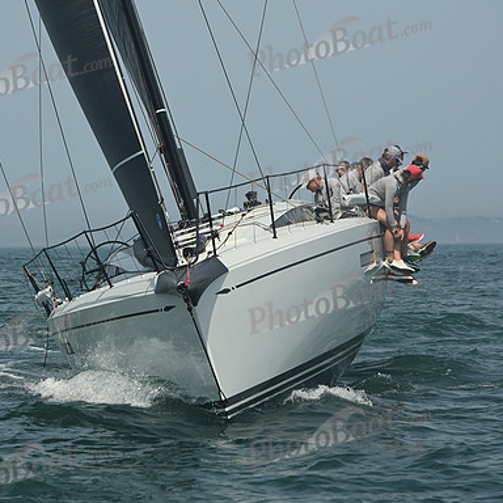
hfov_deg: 8.8
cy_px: 251
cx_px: 181
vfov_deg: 8.8
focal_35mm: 199
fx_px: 3272
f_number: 9
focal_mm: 155
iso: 320
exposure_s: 1/1250
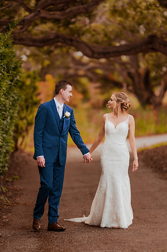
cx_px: 84
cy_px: 126
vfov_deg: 15.2
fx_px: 941
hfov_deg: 10.1
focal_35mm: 135
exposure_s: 1/800
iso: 320
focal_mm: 135
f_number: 1.8
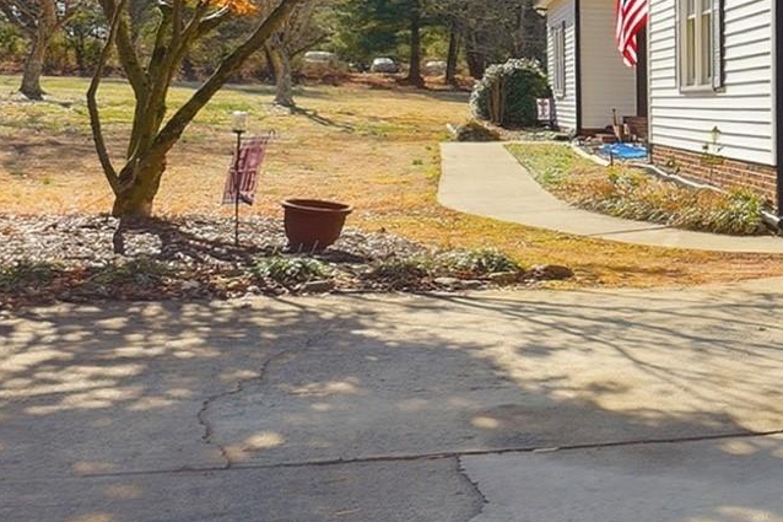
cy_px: 29
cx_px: 1163
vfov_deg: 27.4
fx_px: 1022
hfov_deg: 28.3
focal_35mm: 47
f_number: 9
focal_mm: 10
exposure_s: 1/3200
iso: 100
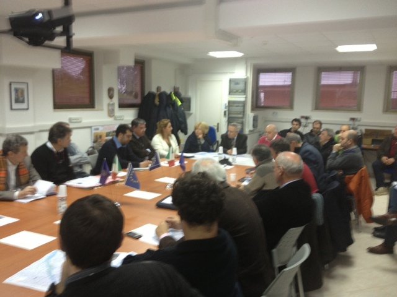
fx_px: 401
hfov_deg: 52.6
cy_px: 148
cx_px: 198
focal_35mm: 35
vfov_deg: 40.7
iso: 100
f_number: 2.4
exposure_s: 1/20
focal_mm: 4.28
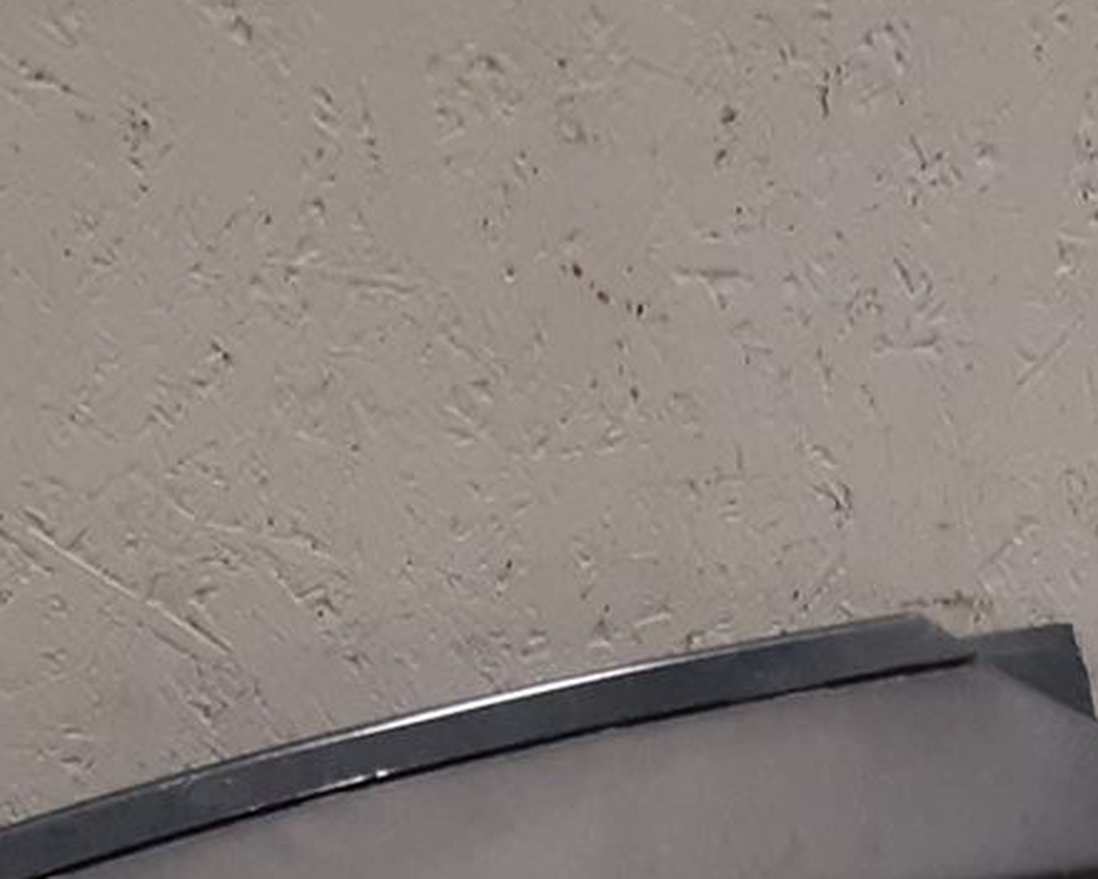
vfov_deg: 11.7
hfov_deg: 15.2
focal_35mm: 118
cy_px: 1783
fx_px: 3835
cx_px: 1612
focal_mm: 3.93
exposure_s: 1/50
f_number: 1.7
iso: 125
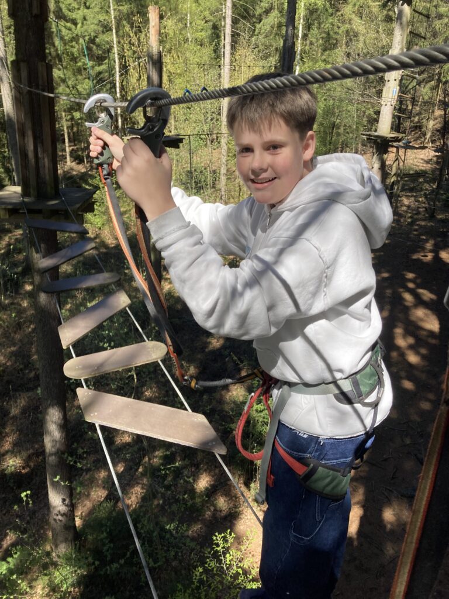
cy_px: 300
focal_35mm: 28
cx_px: 224
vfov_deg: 63.4
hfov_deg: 49.7
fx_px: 484
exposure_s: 1/623
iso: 20
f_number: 1.8
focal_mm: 3.99
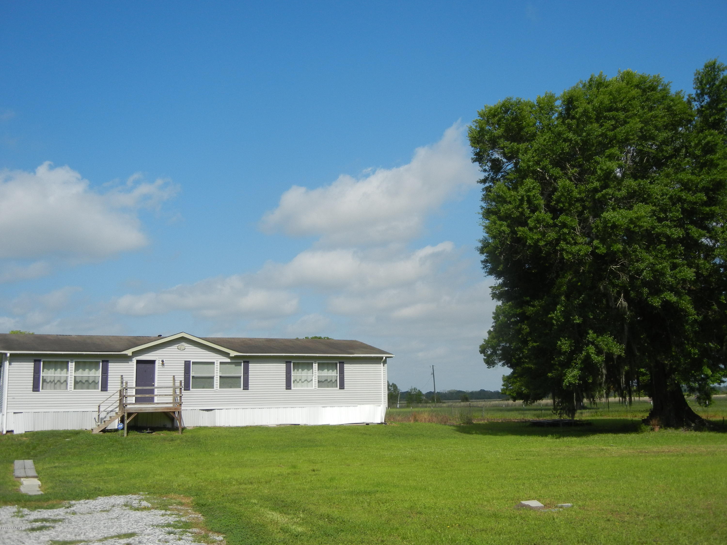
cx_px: 364
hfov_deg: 47.9
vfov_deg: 36.8
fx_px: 819
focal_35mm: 39
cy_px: 272
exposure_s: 1/565
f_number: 7.4
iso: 160
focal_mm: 7.1
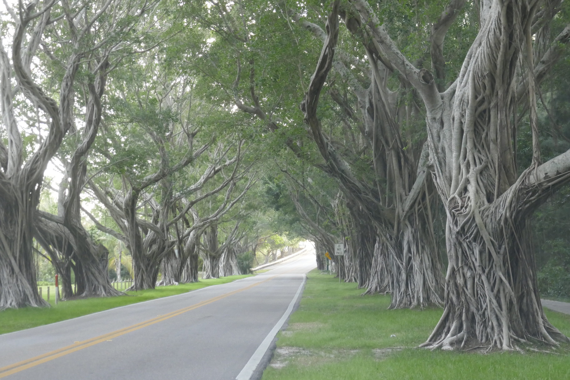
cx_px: 285
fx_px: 1346
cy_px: 190
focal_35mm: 85
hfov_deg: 23.9
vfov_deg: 16.1
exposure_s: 1/60
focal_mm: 31.1
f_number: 4.9
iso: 1600
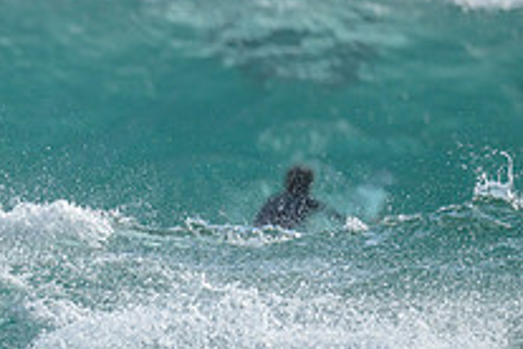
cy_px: 350
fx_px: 32612
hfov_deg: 0.9
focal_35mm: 2245
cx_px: -207
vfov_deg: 0.6
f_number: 6.3
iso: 220
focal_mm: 800
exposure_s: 1/2000
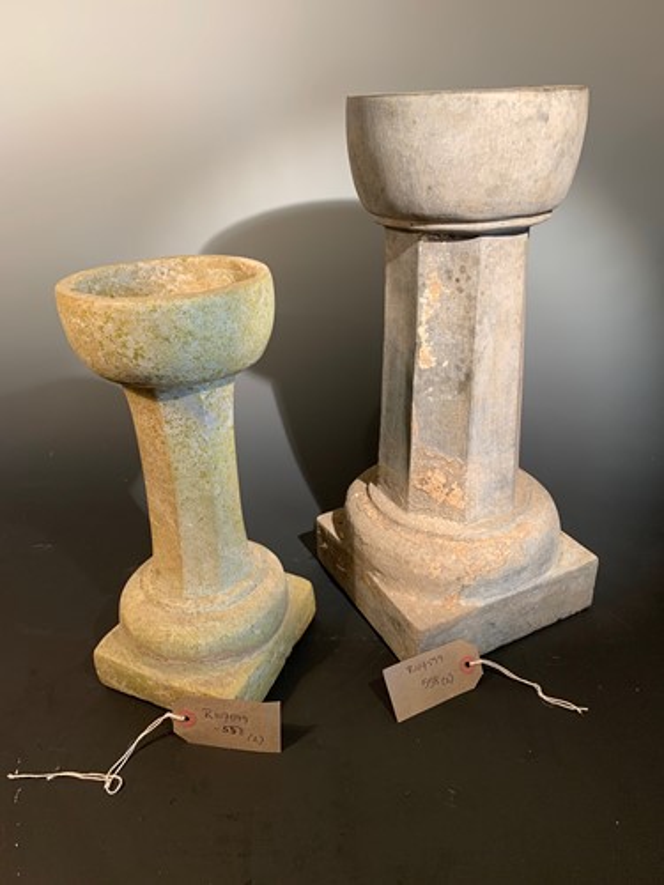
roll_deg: +2.9
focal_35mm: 26
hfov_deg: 53.1
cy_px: 442
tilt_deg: -27.3
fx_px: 665
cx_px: 332
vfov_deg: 67.3
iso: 64
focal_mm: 4.25
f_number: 1.8
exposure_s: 1/50
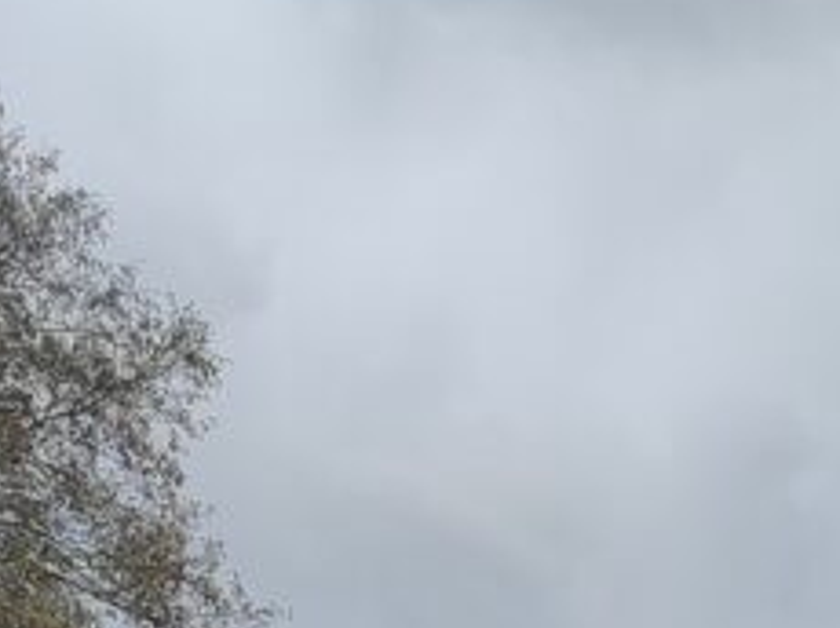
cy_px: 1690
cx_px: 1461
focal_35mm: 148
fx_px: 3588
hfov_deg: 12.3
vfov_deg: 8.7
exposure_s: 1/144
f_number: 1.9
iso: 50
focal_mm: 6.04
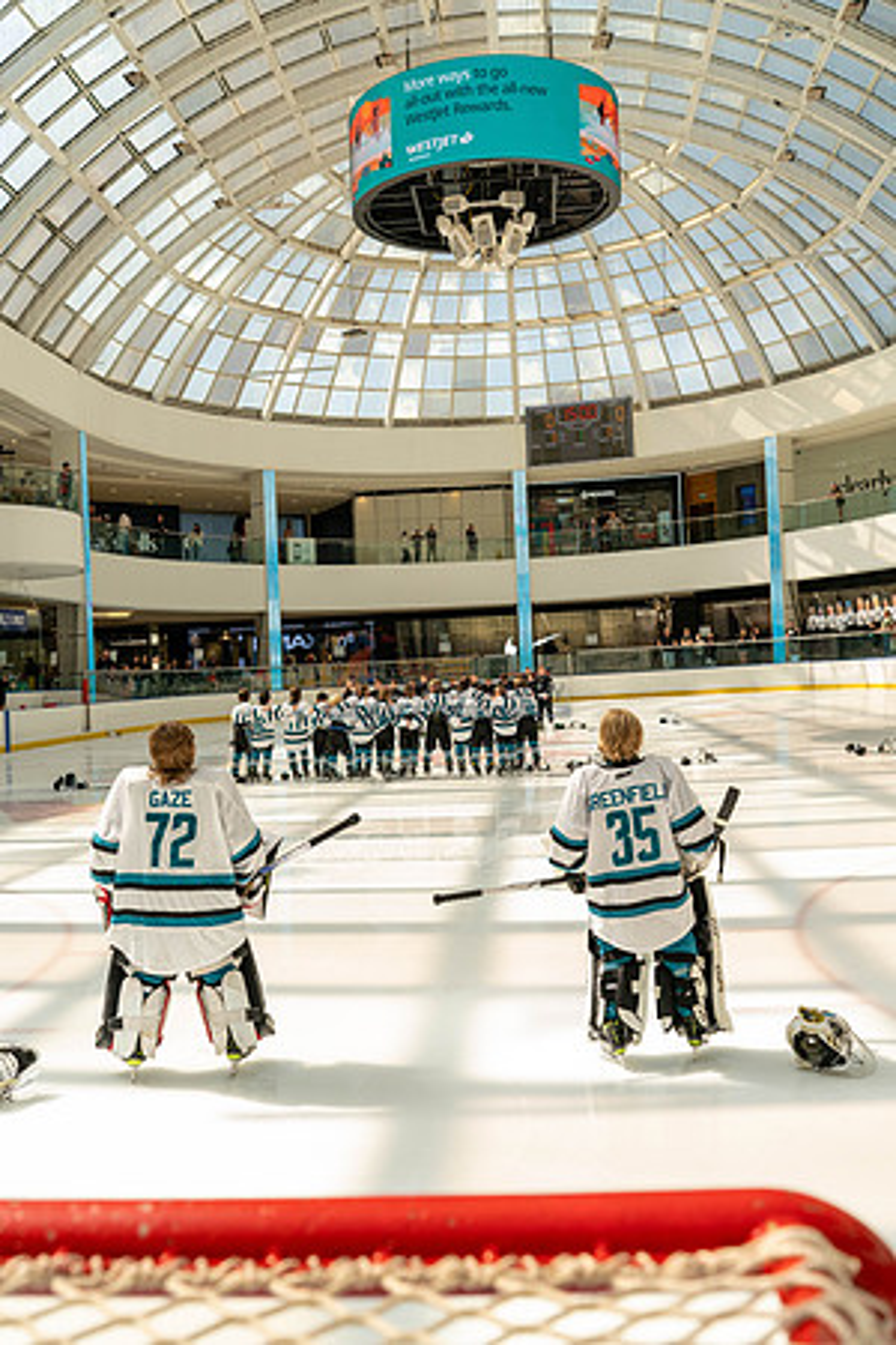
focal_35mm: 35
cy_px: 672
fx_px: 1307
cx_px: 448
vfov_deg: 54.4
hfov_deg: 37.9
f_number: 5
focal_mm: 35
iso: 1600
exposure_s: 1/1250
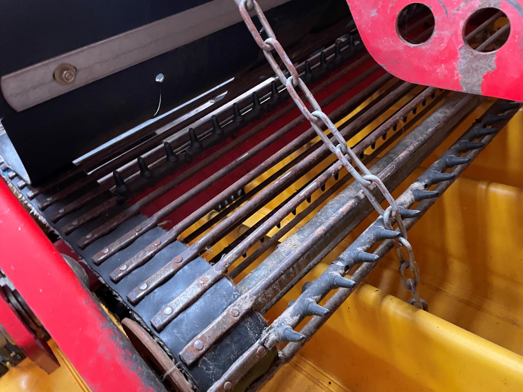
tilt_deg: -32.4
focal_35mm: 26
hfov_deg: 67.3
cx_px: 262
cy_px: 196
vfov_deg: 53.1
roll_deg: +17.1
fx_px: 393
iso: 800
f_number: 1.6
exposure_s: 1/30
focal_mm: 4.2
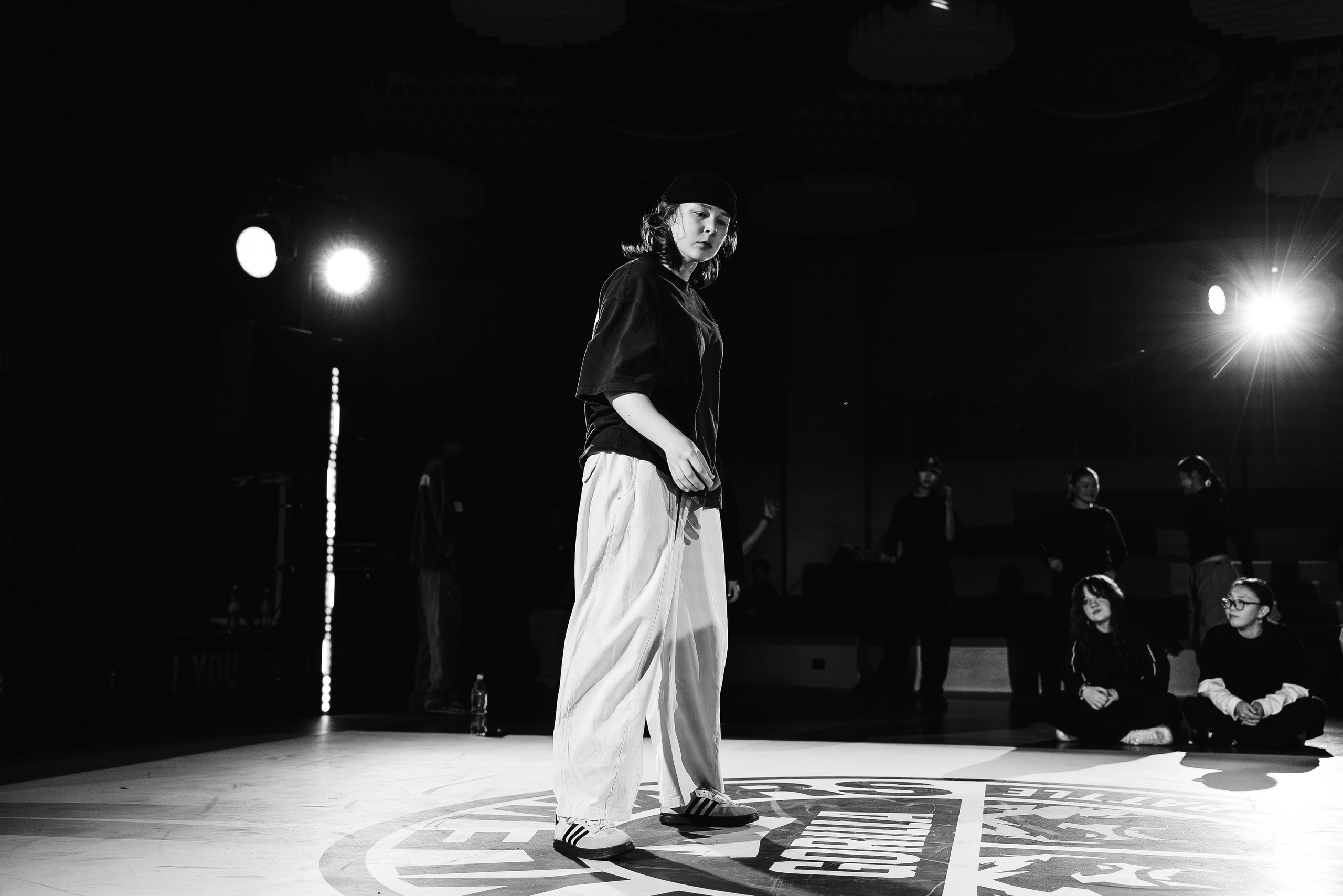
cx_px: 672
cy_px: 448
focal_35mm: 38
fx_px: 1418
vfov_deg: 35.1
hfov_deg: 50.7
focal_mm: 38
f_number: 2.8
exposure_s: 1/800
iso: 3200
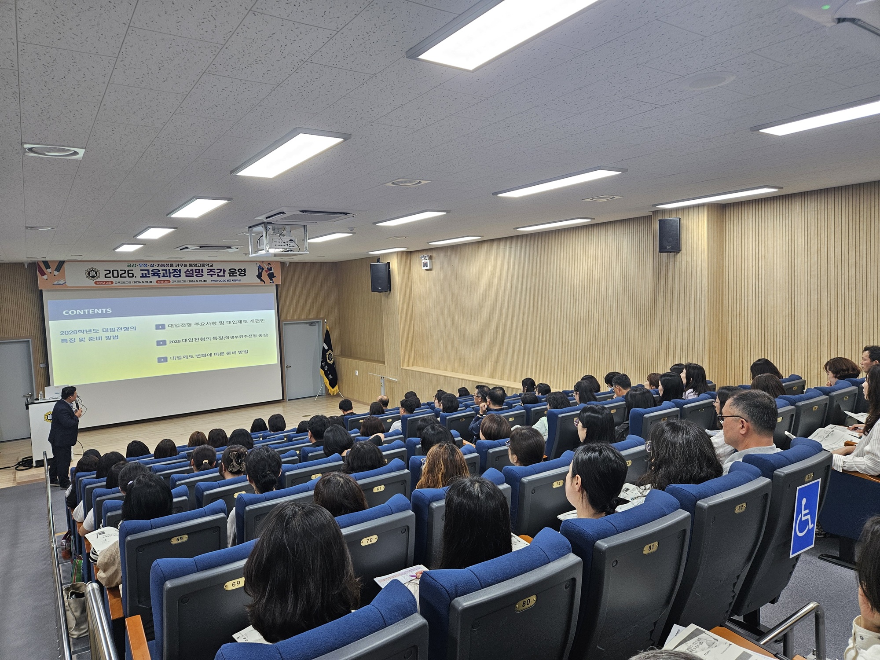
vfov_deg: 58.9
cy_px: 330
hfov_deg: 73.9
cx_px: 440
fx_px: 585
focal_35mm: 23
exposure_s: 1/60
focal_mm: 5.4
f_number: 1.8
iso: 80
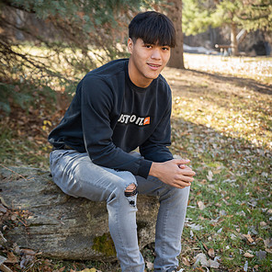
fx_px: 631
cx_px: 136
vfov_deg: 24.3
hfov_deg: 24.3
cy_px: 147
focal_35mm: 71
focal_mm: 55
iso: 125
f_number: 3.2
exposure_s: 1/125
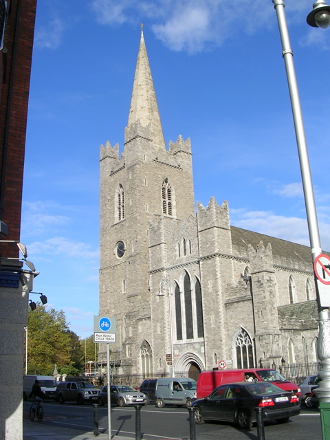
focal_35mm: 38
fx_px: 483
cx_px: 165
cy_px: 220
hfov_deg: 37.7
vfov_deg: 49.0
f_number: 5.6
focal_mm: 5.8
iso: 50
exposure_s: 1/249
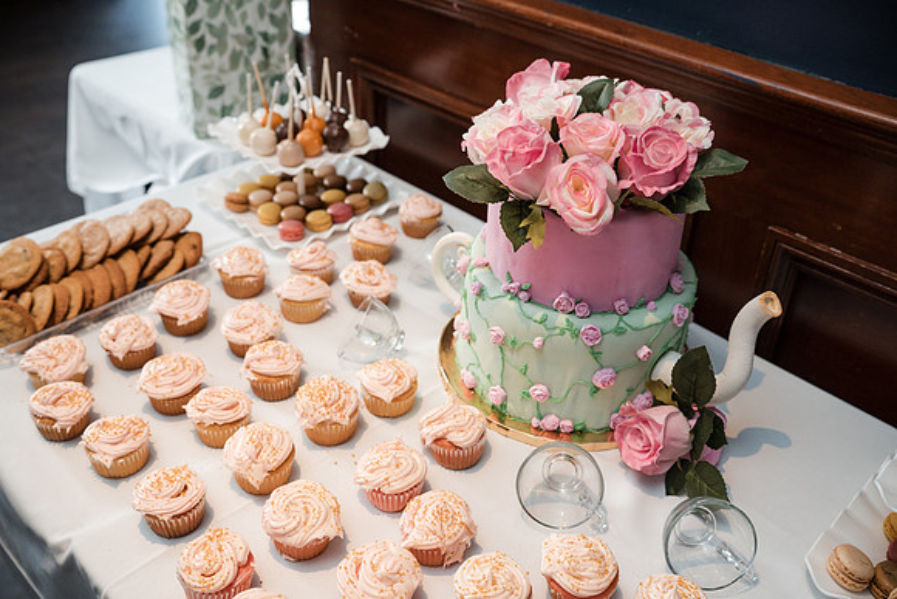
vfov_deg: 37.9
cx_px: 448
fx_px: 872
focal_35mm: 35
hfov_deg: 54.4
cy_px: 300
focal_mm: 35
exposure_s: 1/250
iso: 3200
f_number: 4
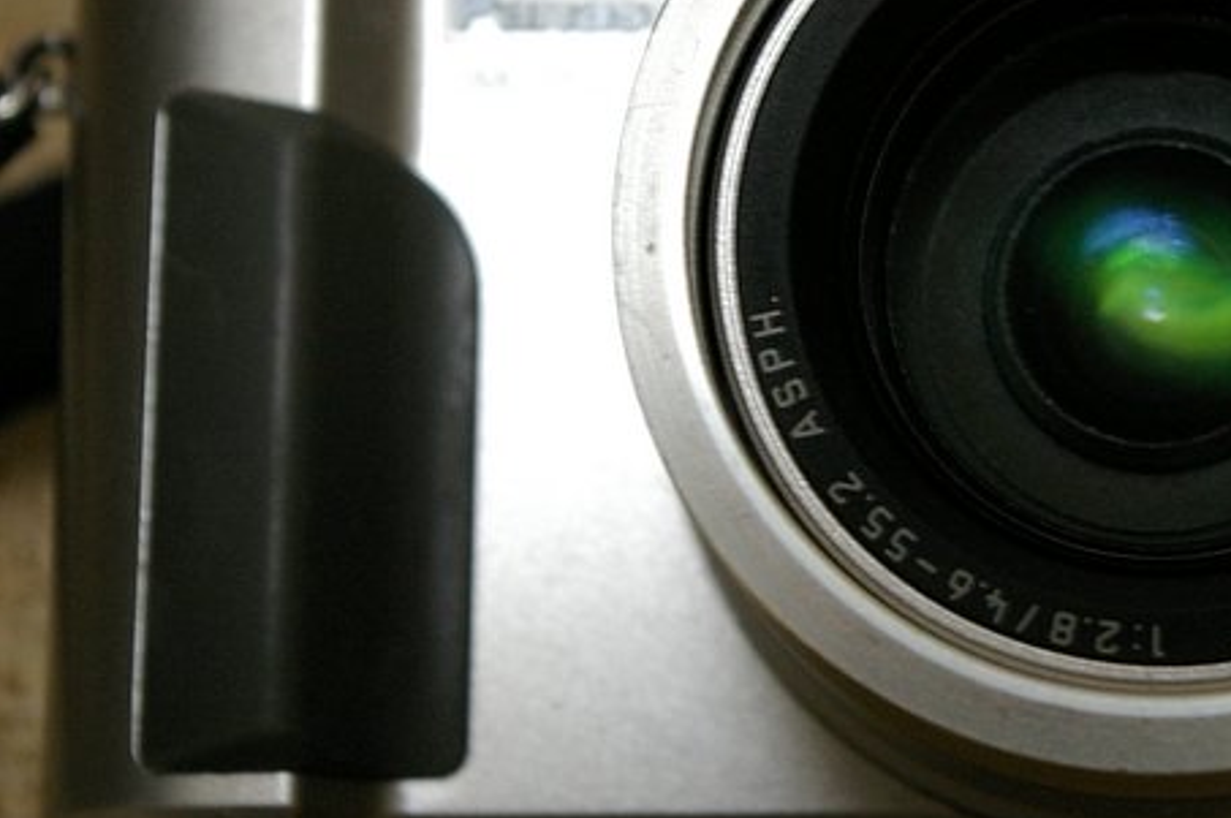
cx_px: 1041
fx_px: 3890
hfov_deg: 17.8
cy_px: 353
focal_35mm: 114
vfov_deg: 12.0
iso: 800
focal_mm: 43
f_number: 6.7
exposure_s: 1/10
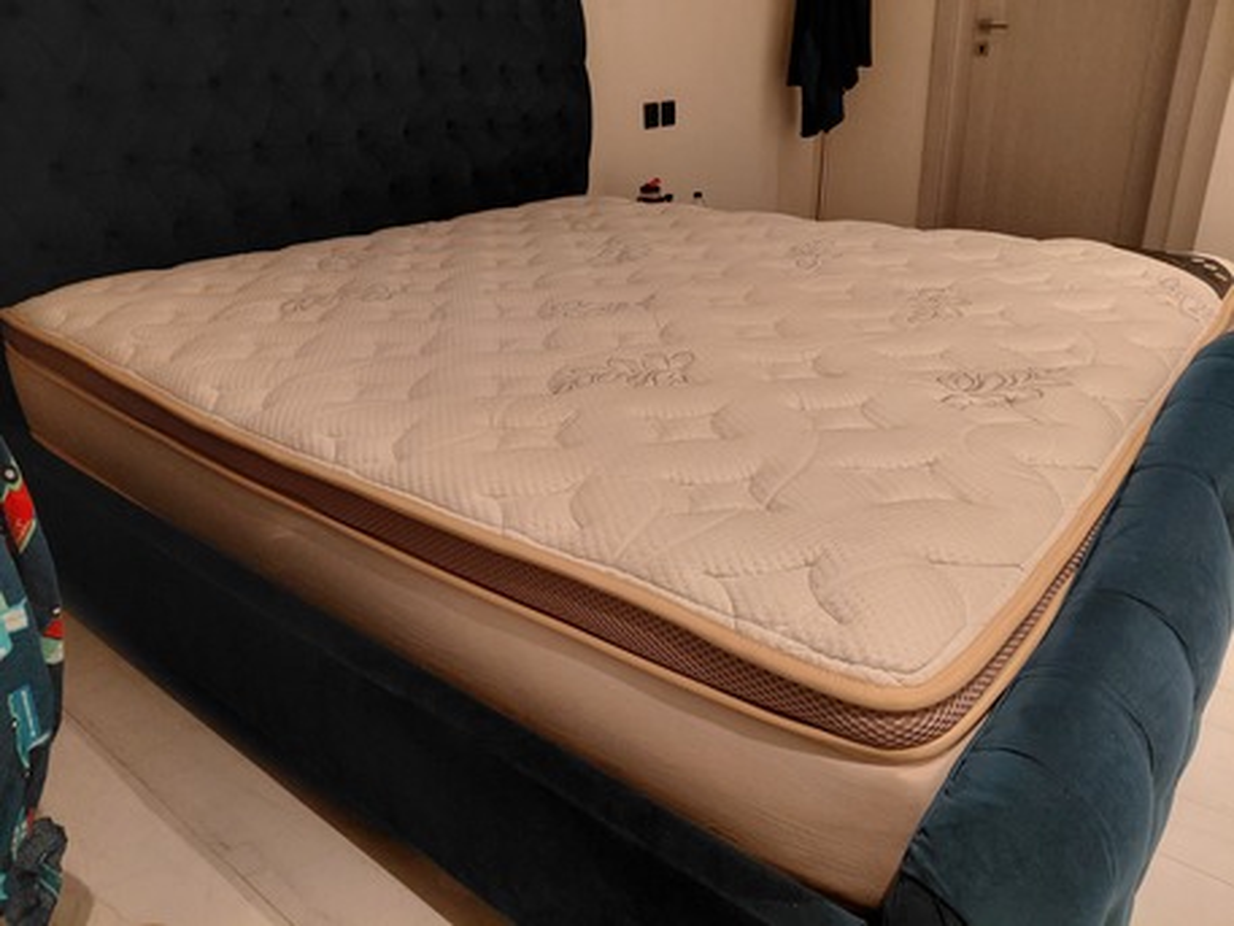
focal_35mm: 25
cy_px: 463
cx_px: 617
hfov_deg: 69.4
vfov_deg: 54.9
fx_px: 891
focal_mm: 4.69
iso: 200
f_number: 1.8
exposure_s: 1/50.1
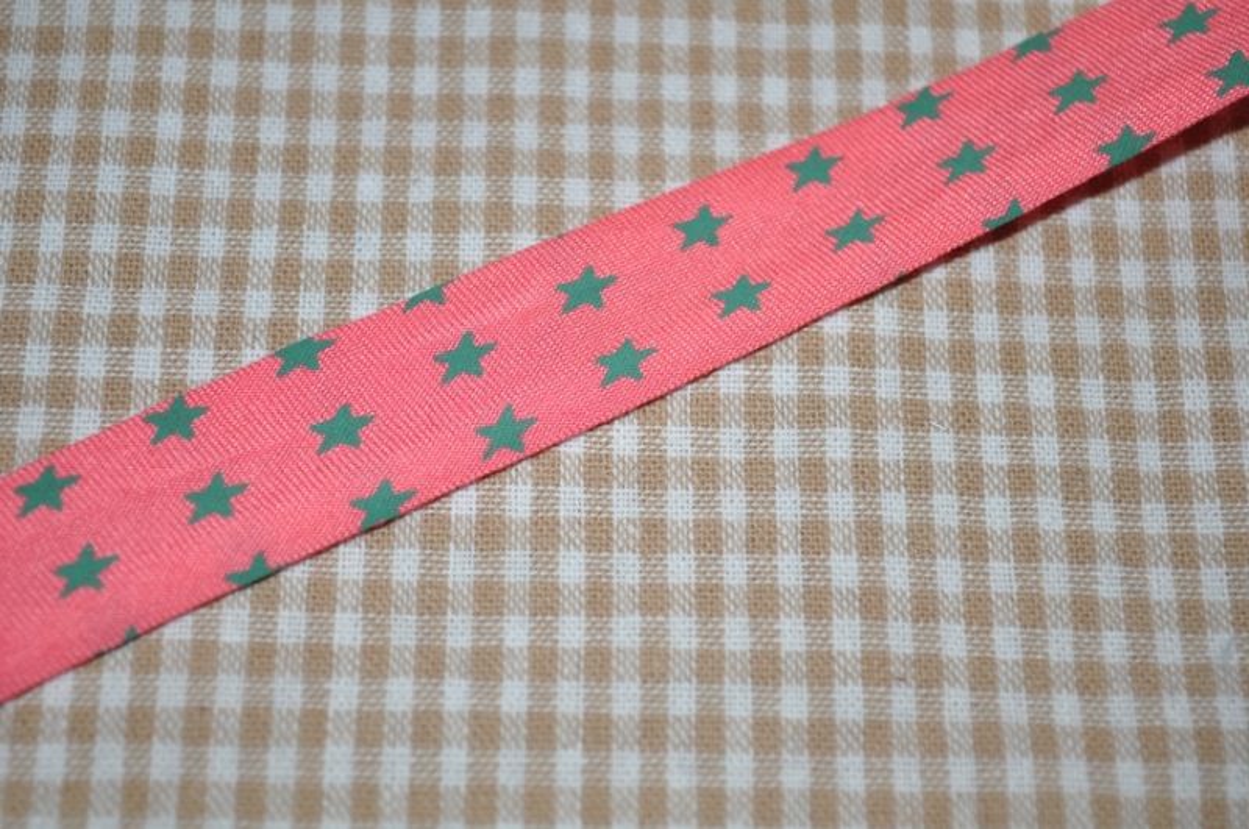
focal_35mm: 63
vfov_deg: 21.5
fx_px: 2183
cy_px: 414
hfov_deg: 31.9
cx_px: 624
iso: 200
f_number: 5.3
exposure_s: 1/60
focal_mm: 42
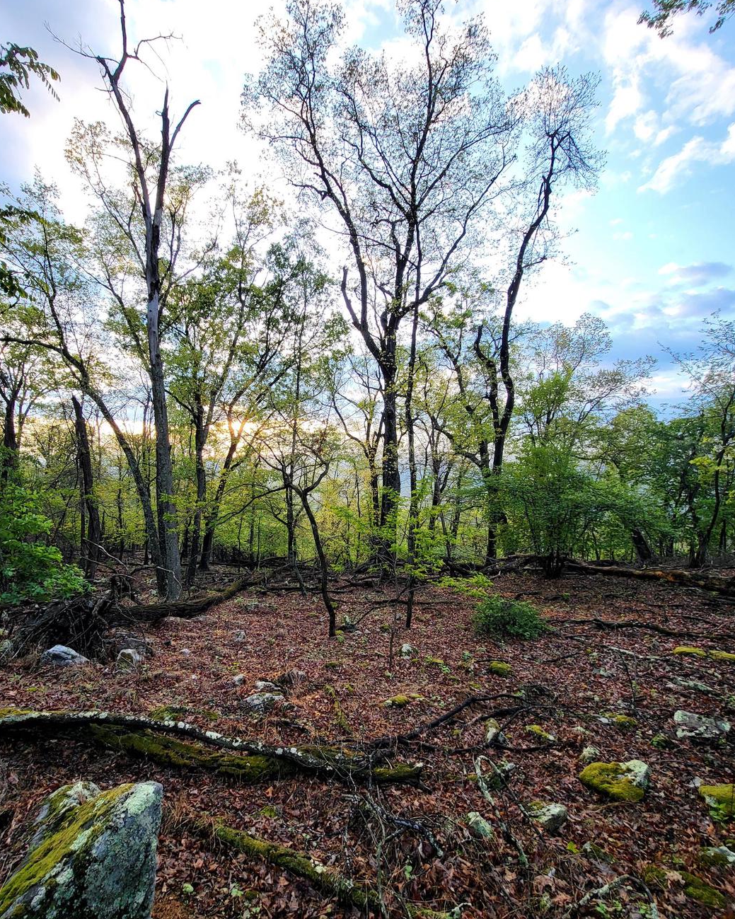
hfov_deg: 83.8
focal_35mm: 15
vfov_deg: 96.7
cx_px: 330
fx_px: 408
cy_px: 489
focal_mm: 1.74
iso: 50
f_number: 2.2
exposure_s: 1/120
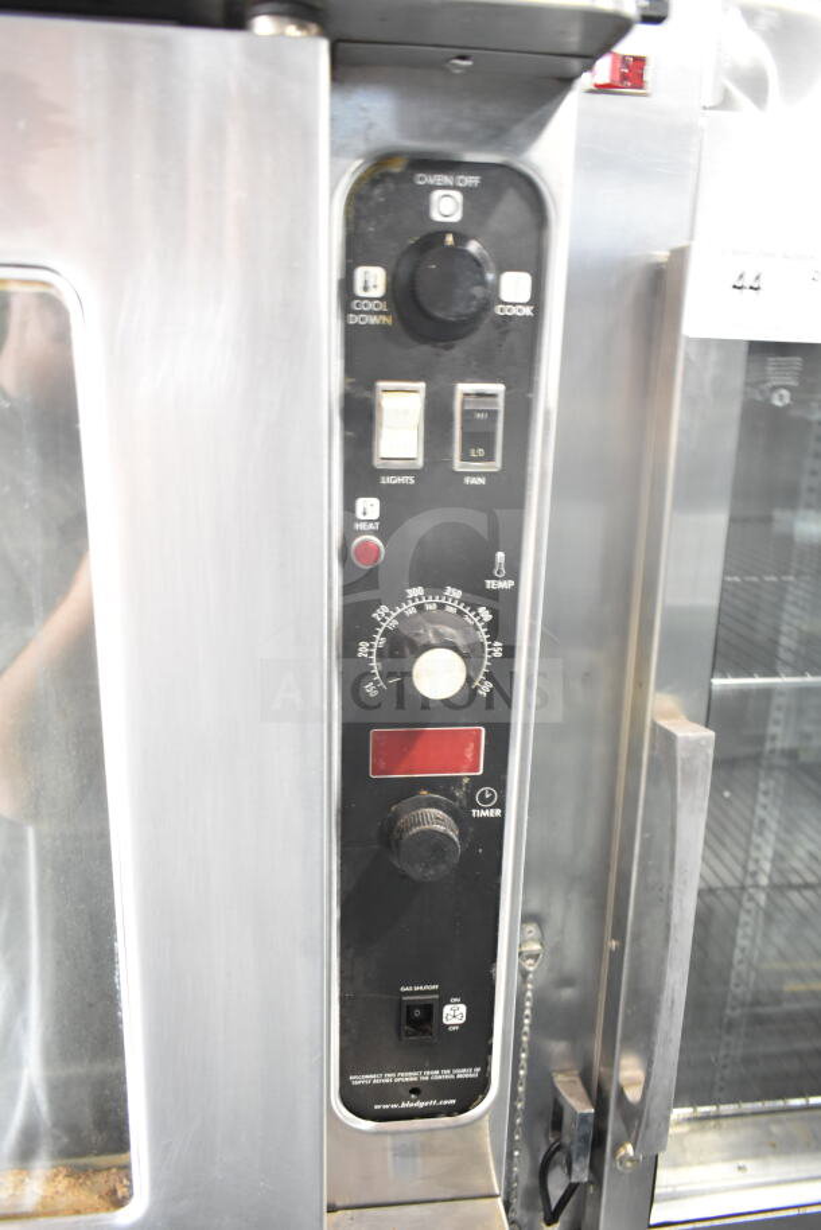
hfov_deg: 48.0
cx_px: 410
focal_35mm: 27
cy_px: 615
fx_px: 923
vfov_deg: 67.4
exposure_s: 1/30
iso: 2000
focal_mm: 18
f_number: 3.5
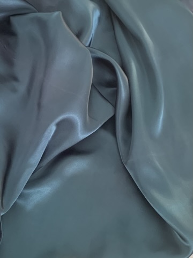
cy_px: 129
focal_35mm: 26
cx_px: 96
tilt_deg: -63.3
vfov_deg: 67.3
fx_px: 193
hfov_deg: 53.1
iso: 125
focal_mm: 4.25
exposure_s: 1/60
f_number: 1.8
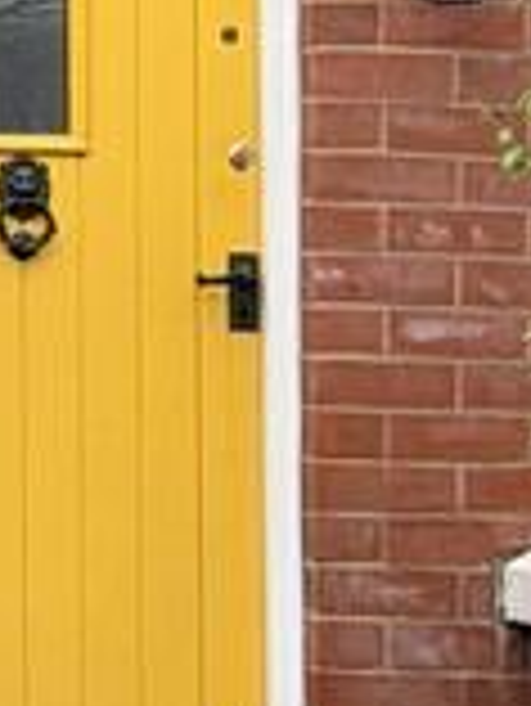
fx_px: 6393
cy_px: -378
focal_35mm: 313
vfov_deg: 6.2
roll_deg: -0.7
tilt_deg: +6.0
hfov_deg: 4.5
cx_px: -1174
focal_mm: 6.76
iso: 100
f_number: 1.78
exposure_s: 1/583
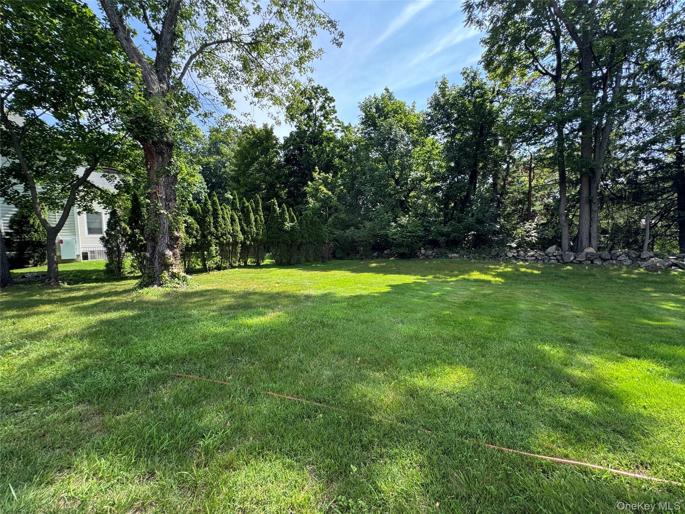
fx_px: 277
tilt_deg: -5.4
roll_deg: +0.0
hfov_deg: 102.1
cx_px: 342
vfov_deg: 85.7
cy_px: 257
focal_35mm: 14
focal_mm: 2.22
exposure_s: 1/334
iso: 40
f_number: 2.2
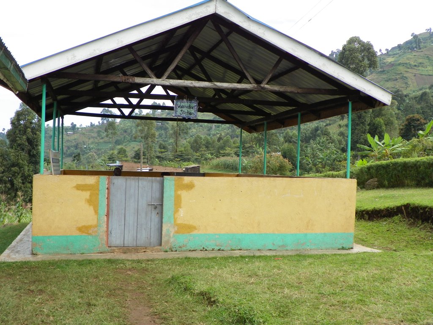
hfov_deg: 43.9
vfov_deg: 33.6
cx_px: 216
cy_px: 162
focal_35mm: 43
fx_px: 538
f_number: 3.2
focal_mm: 7.6
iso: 64
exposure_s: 1/250
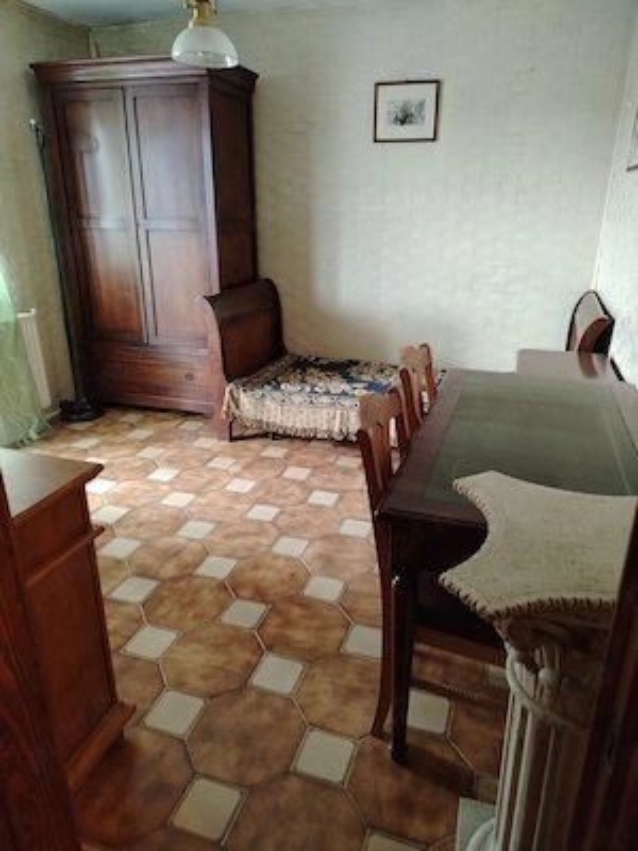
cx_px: 319
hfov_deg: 56.8
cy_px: 426
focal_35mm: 24
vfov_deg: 71.6
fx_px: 590
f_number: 1.75
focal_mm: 5.25
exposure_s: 1/33.3
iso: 1097
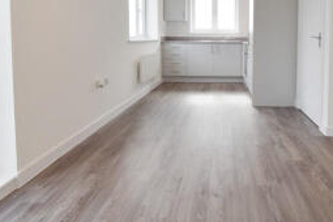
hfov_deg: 63.8
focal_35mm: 28
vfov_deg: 44.5
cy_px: 50
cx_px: 222
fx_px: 259
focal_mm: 10
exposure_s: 1/160
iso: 400
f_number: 6.3
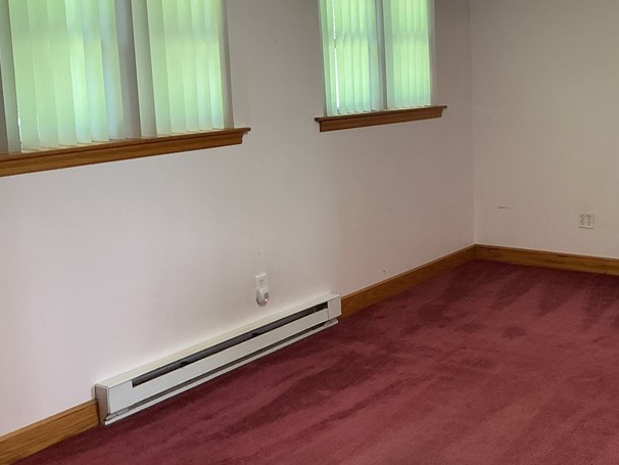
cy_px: 181
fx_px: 877
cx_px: 514
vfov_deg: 29.6
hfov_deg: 37.2
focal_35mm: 49
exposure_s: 1/60
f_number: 1.8
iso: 125
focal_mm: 3
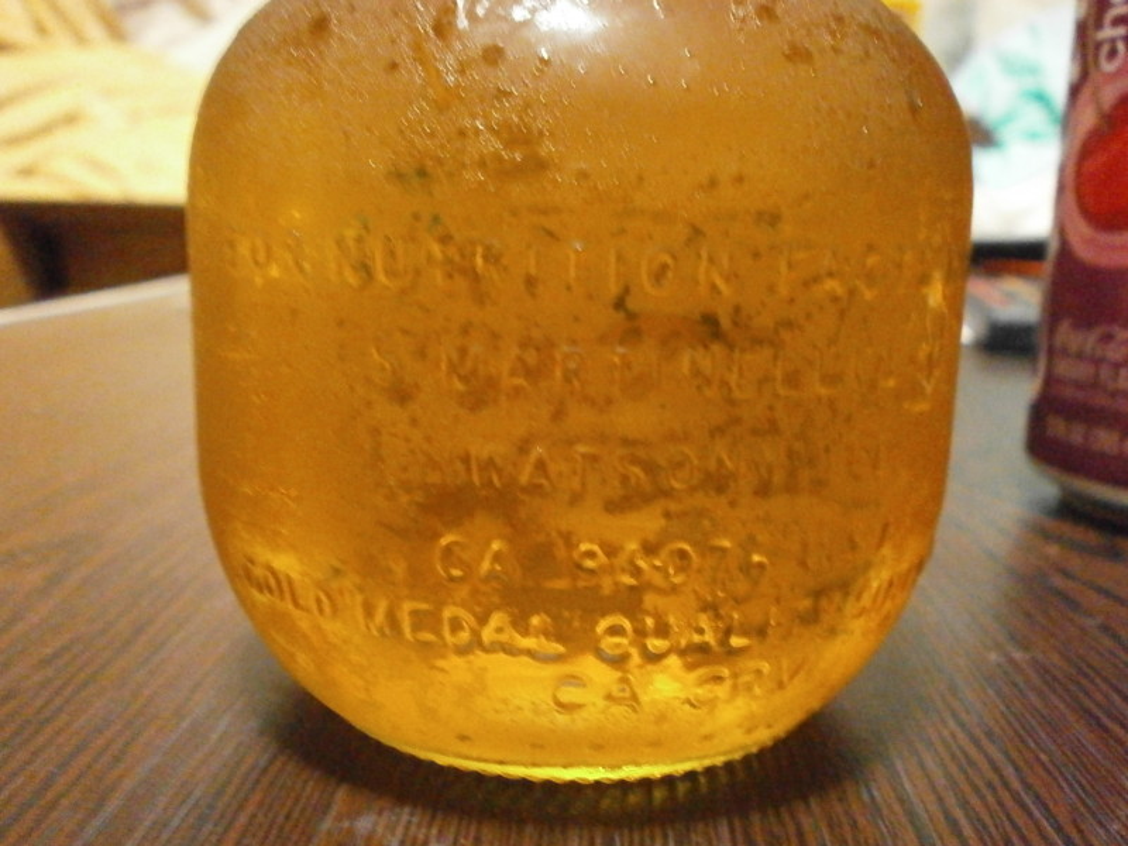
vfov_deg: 44.2
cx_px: 564
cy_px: 423
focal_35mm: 32
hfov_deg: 56.8
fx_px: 1043
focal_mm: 5.8
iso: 1600
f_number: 3.1
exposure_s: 1/13
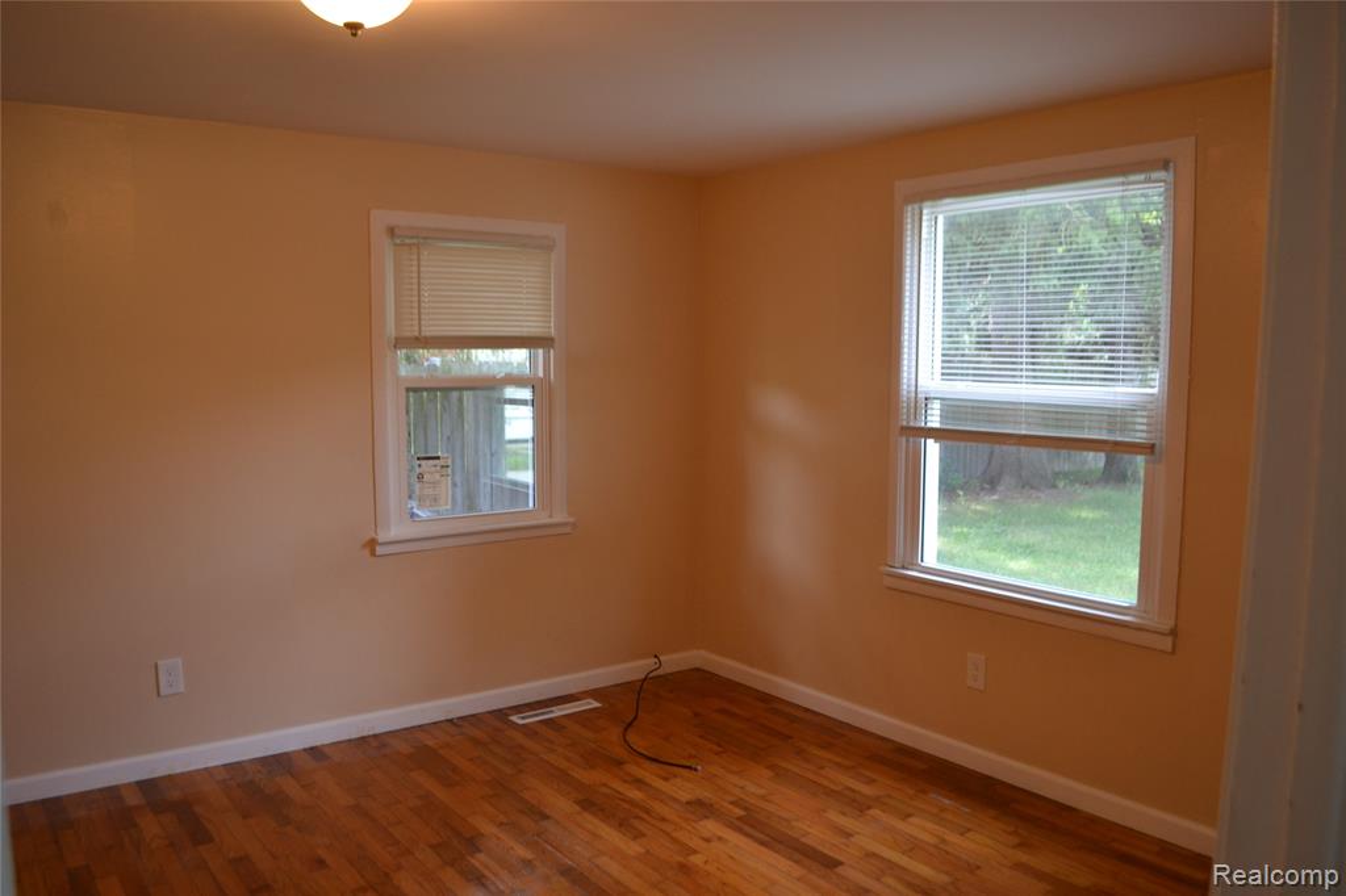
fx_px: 1009
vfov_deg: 47.9
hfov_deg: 67.4
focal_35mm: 27
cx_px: 673
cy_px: 448
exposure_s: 1/60
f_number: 3.5
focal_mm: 18
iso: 400
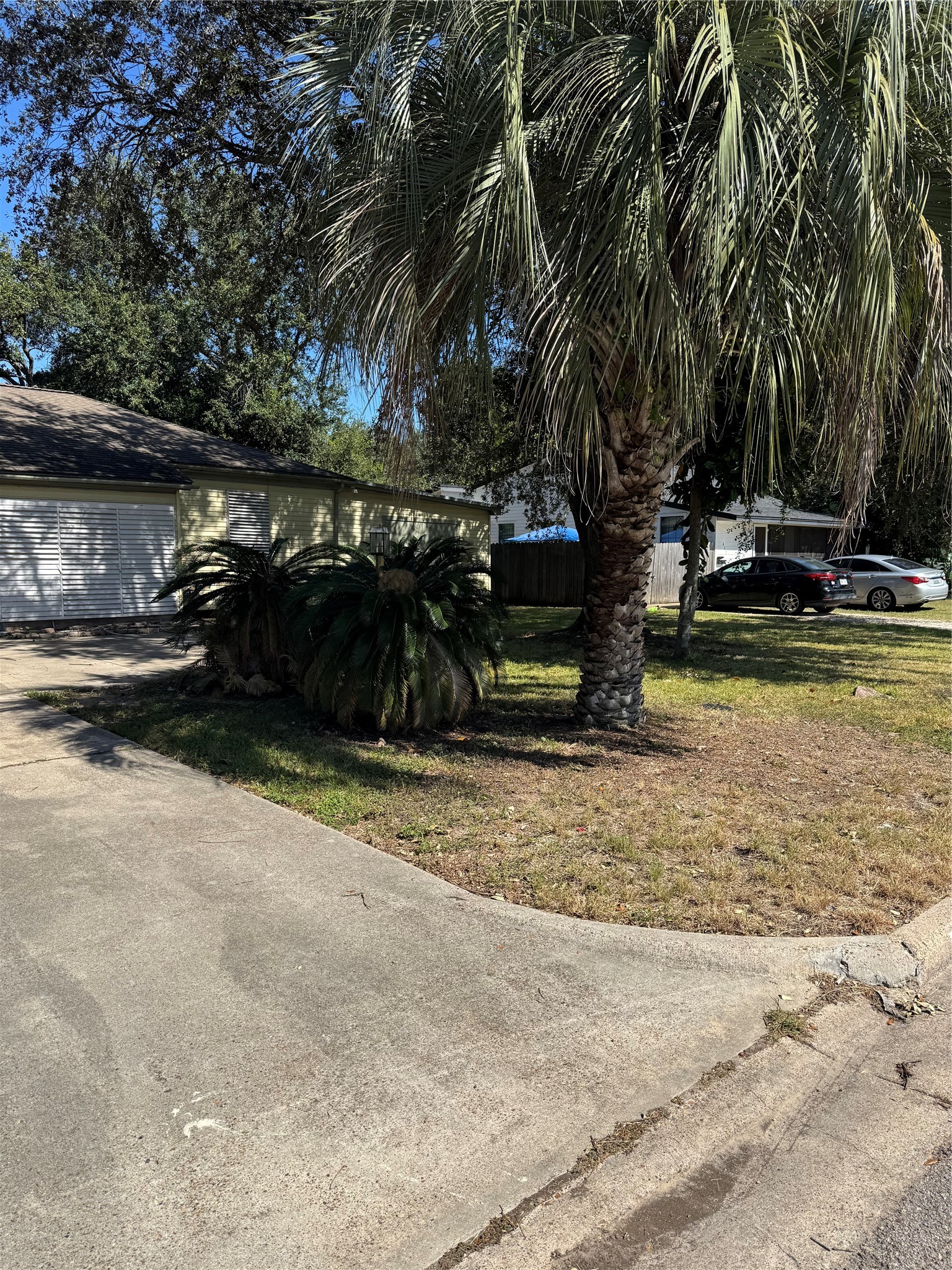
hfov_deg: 56.8
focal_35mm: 24
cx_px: 476
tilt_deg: -4.8
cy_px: 635
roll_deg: -0.2
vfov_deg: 71.6
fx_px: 880
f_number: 1.78
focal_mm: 6.76
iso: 80
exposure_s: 1/3597
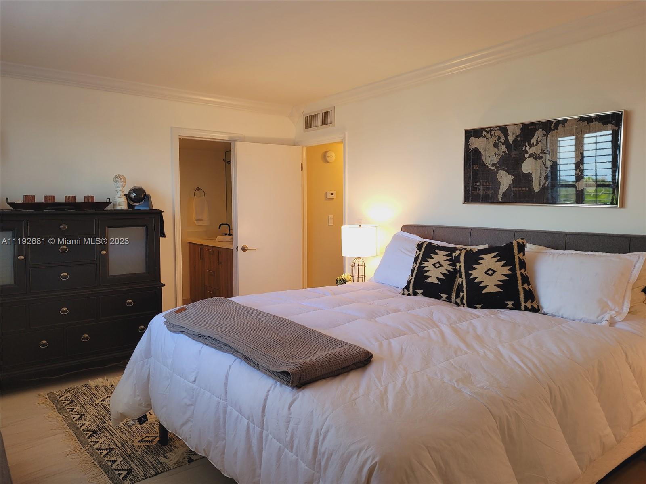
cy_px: 242
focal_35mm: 26
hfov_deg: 67.3
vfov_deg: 53.1
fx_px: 485
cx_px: 323
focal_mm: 5.4
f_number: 1.8
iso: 80
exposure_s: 1/120
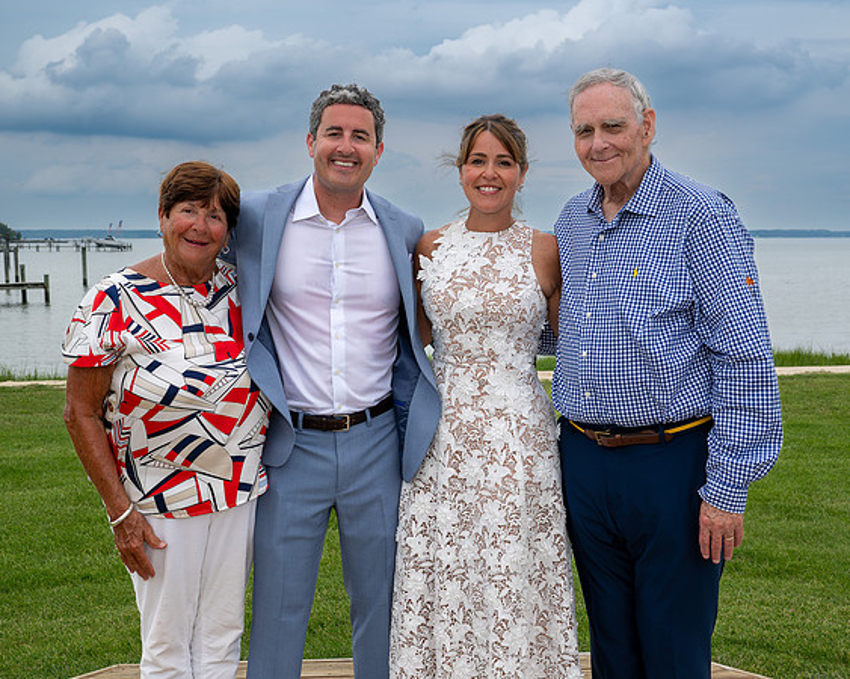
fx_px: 1129
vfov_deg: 33.5
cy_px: 342
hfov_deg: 41.2
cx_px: 468
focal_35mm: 45
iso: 110
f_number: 8
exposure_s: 1/250
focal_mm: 37
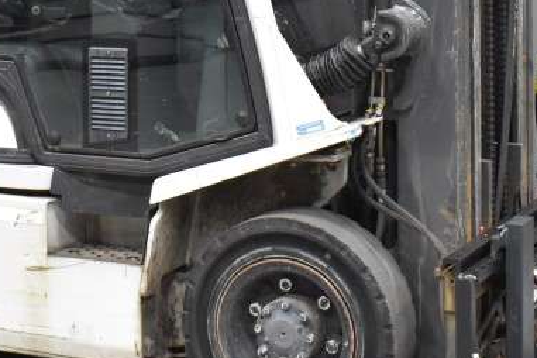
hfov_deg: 18.8
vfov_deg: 12.4
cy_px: -28
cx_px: 218
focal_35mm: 109
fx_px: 1619
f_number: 4.5
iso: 1600
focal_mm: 23
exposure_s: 1/40
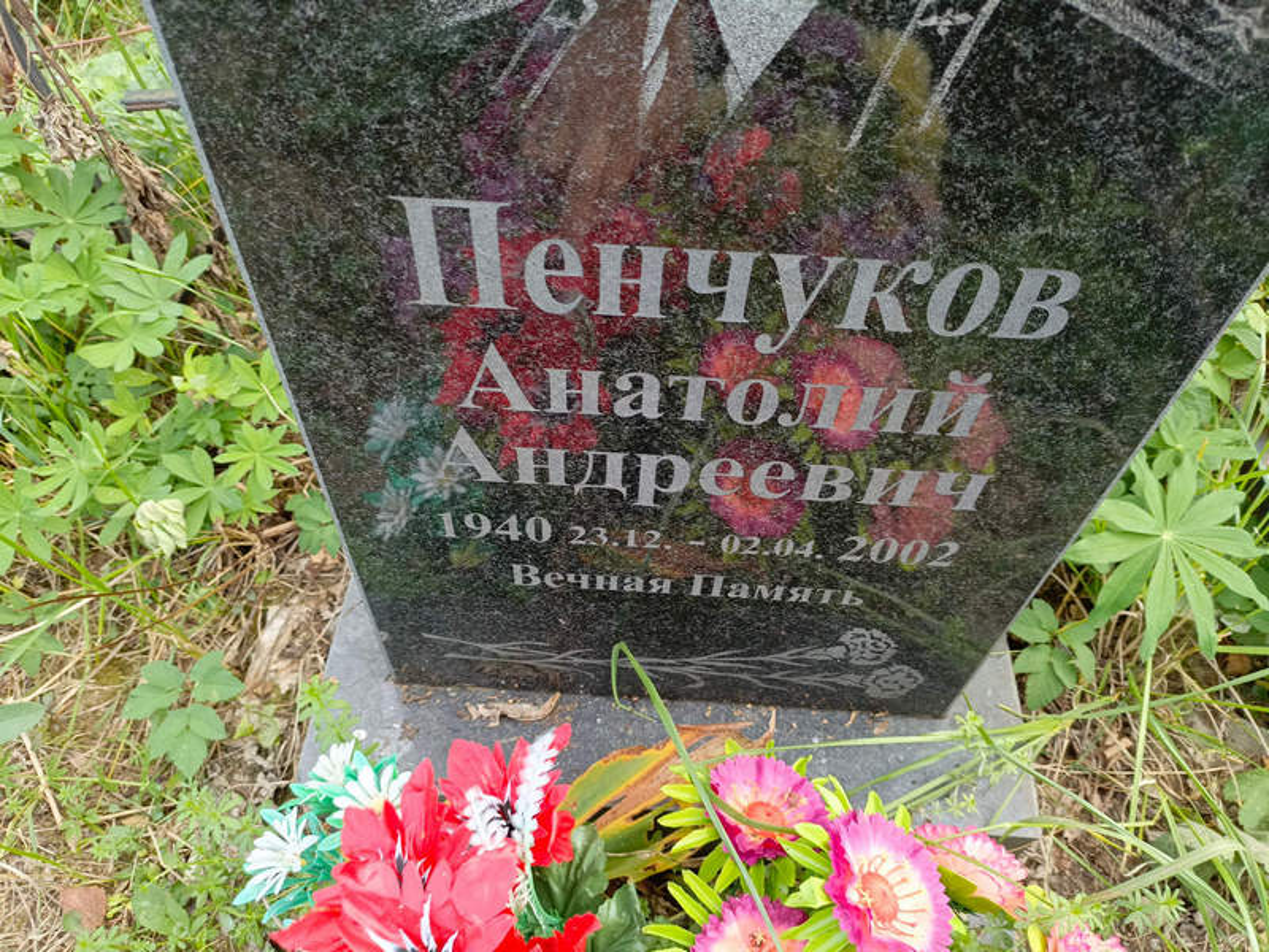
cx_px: 634
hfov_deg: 69.4
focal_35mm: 25
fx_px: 916
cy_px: 476
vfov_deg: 54.9
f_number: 1.69
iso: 120
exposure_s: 1/100
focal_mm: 4.76
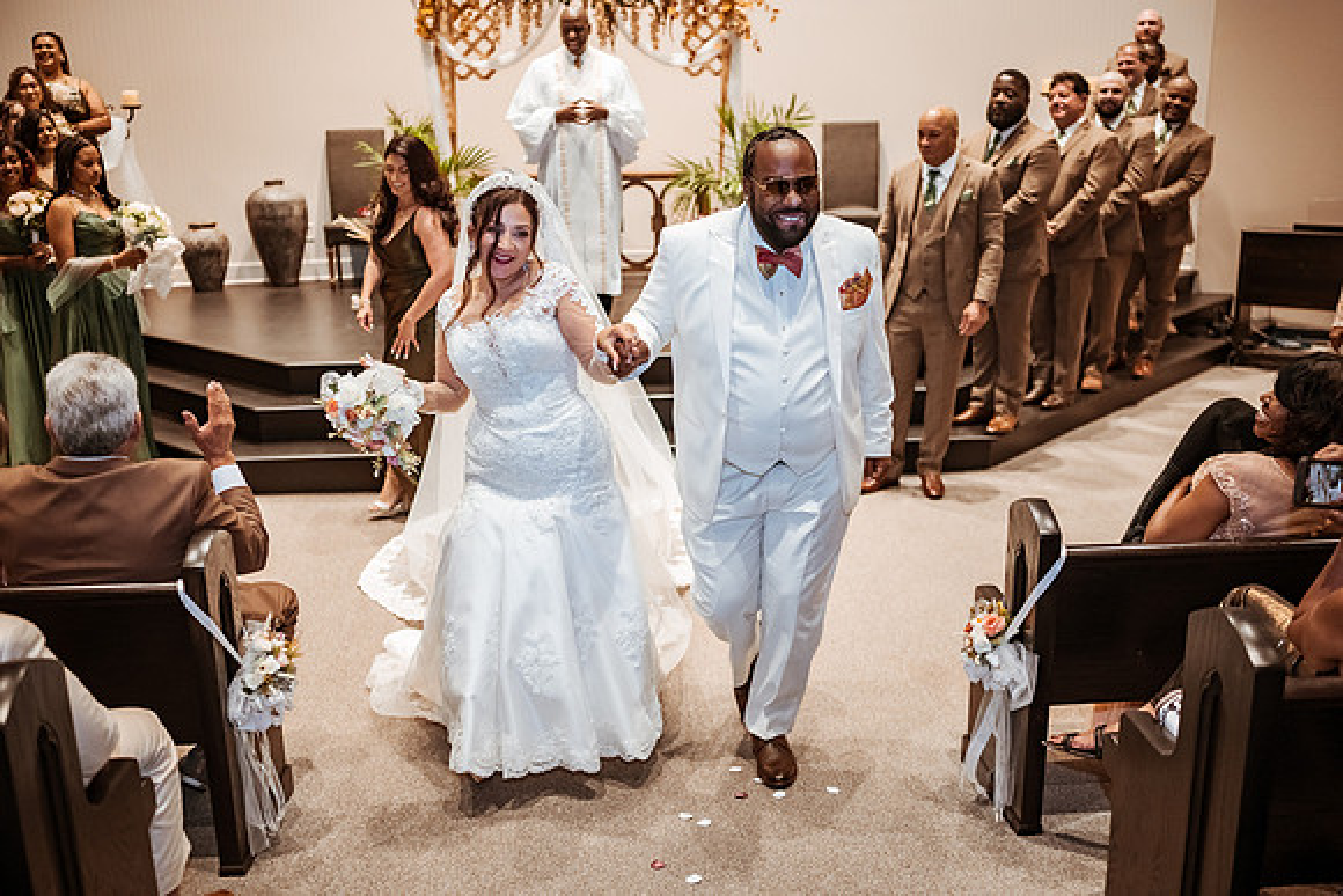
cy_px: 448
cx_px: 672
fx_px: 1306
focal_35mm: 35
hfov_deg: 54.4
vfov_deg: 37.9
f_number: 1.8
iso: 1000
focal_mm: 35
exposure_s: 1/500
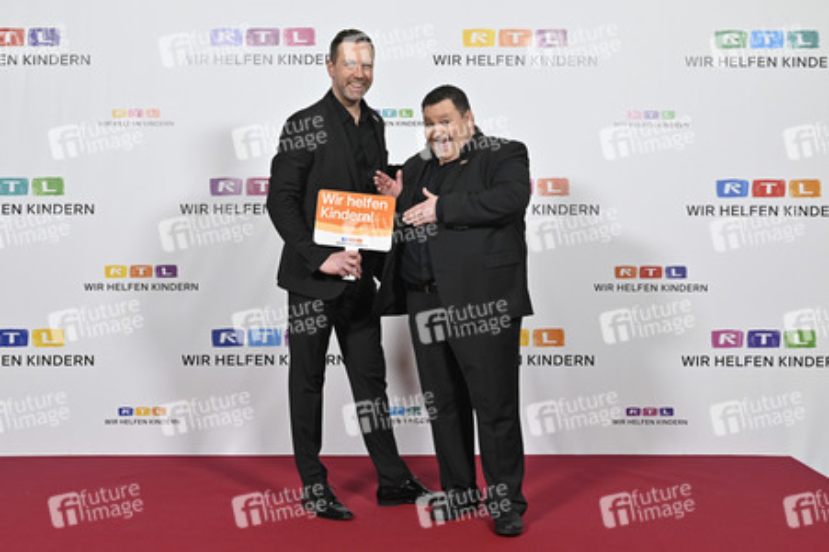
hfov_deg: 47.4
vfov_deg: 32.6
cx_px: 414
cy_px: 276
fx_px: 943
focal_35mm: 41
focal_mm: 41
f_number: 4.5
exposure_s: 1/400
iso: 1600
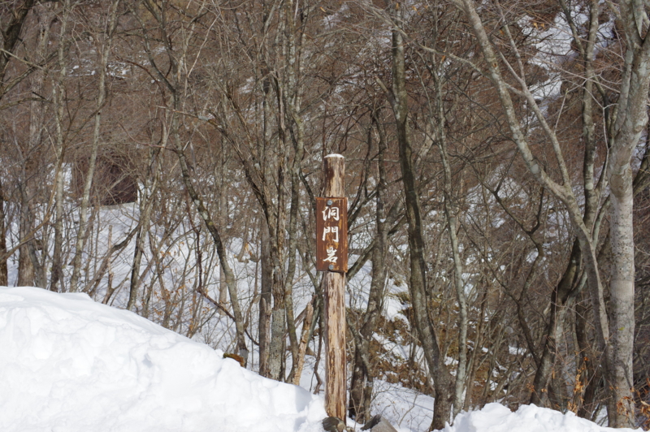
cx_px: 325
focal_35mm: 52
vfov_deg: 25.9
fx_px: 938
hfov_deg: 38.2
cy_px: 216
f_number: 8
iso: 400
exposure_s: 1/1250
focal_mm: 35
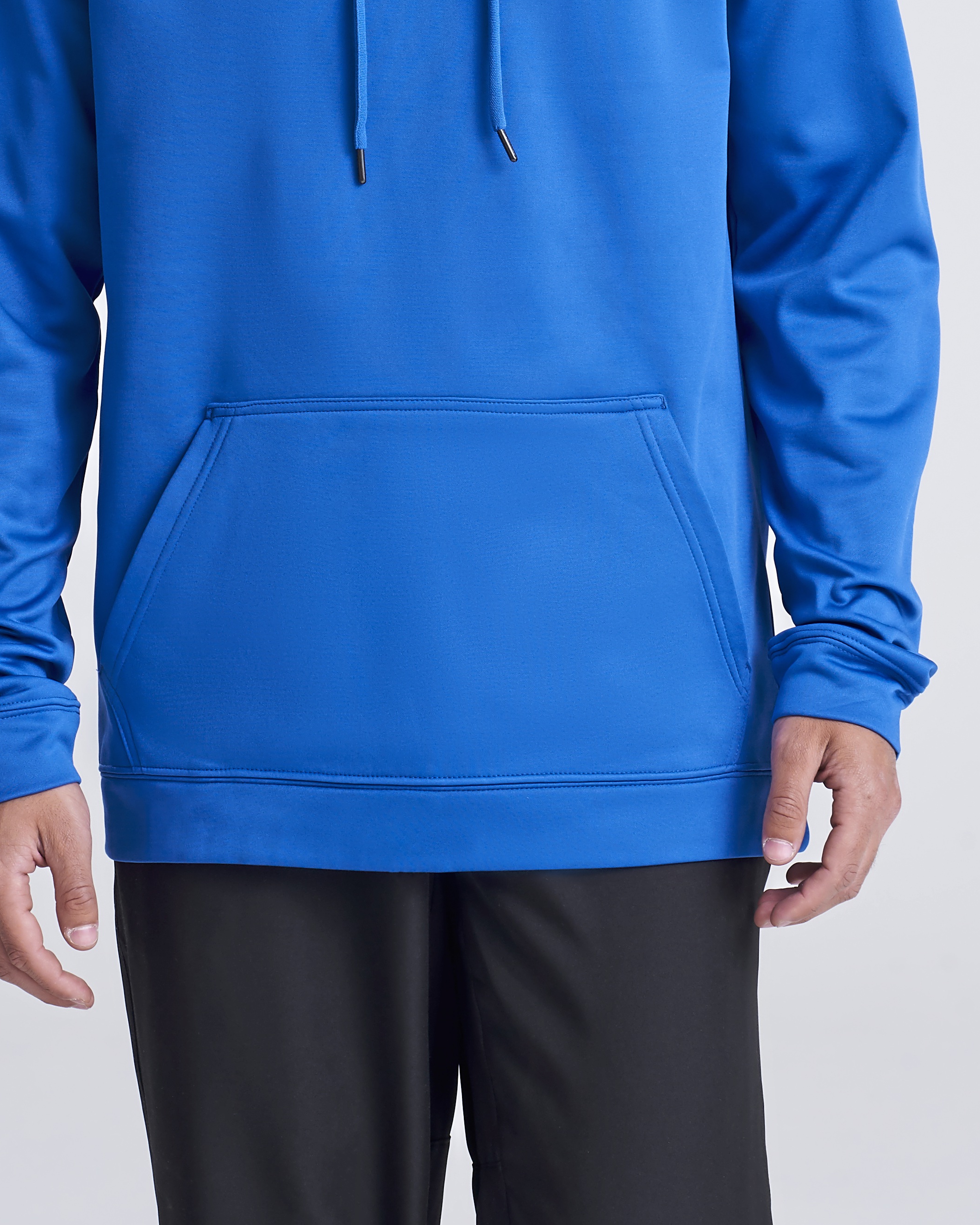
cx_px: 453
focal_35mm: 251
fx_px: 9102
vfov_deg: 7.7
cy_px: 73
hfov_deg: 6.2
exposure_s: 1/160
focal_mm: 120
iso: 400
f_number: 10
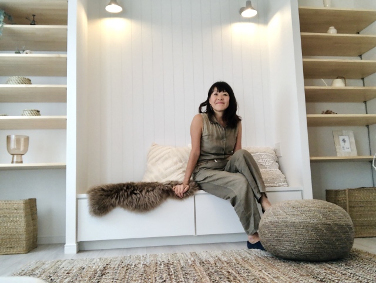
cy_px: 142
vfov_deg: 44.2
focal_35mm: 32
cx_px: 188
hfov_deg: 56.8
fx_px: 348
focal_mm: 2.87
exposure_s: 1/100
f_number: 2.2
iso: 64
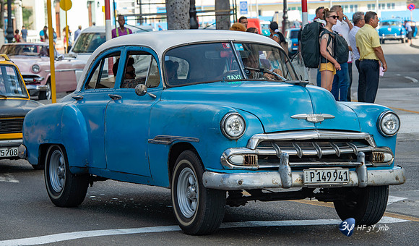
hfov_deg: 13.5
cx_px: 210
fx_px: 1776
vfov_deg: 7.9
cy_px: 88
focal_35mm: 158
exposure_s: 1/200
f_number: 7.1
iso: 100
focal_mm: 135
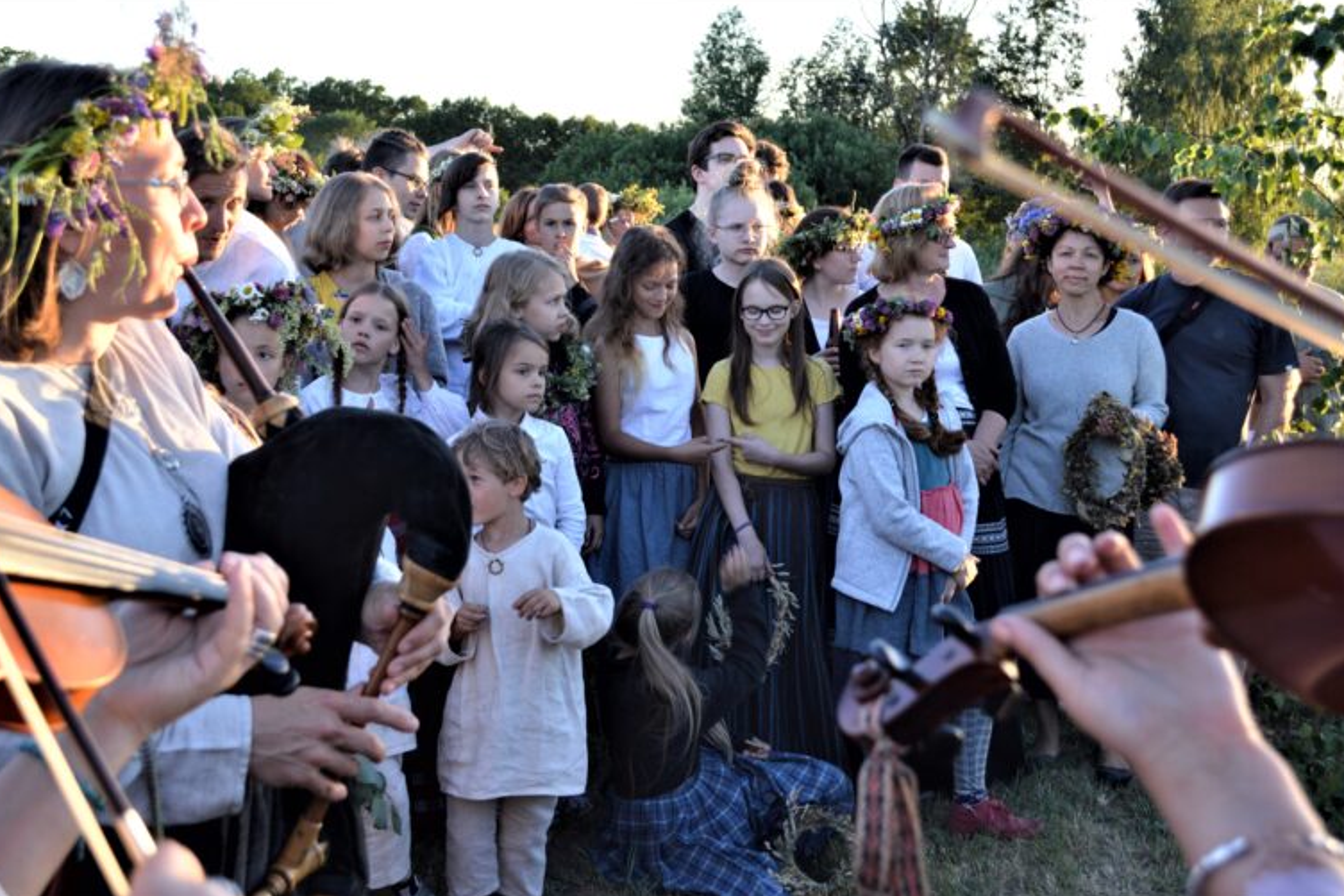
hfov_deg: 40.4
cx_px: 663
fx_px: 1829
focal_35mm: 49
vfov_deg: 27.5
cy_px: 446
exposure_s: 1/125
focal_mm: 32
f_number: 5.6
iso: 400
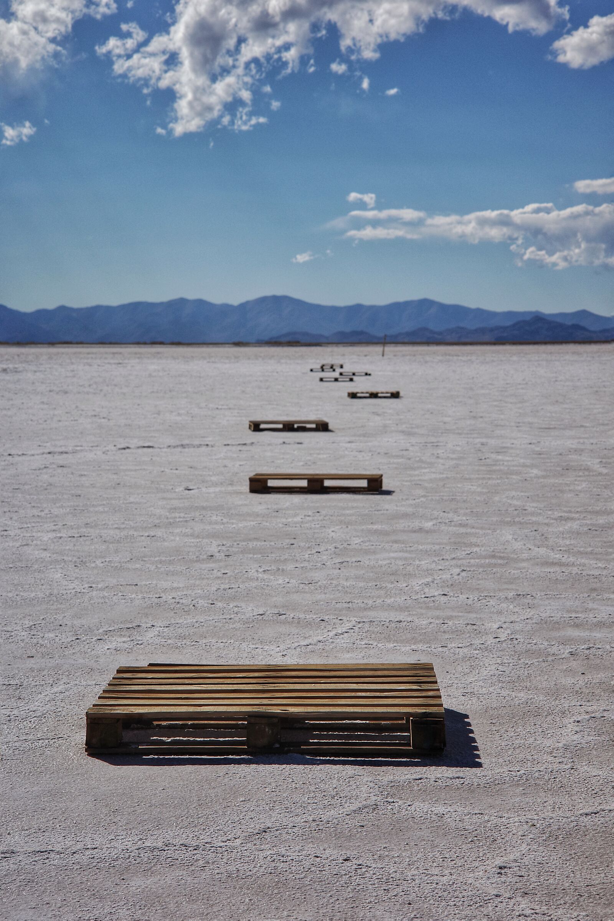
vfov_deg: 27.0
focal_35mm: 75
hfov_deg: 18.2
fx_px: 1919
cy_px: 460
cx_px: 307
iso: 100
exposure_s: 1/1600
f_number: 5.6
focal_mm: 39.1
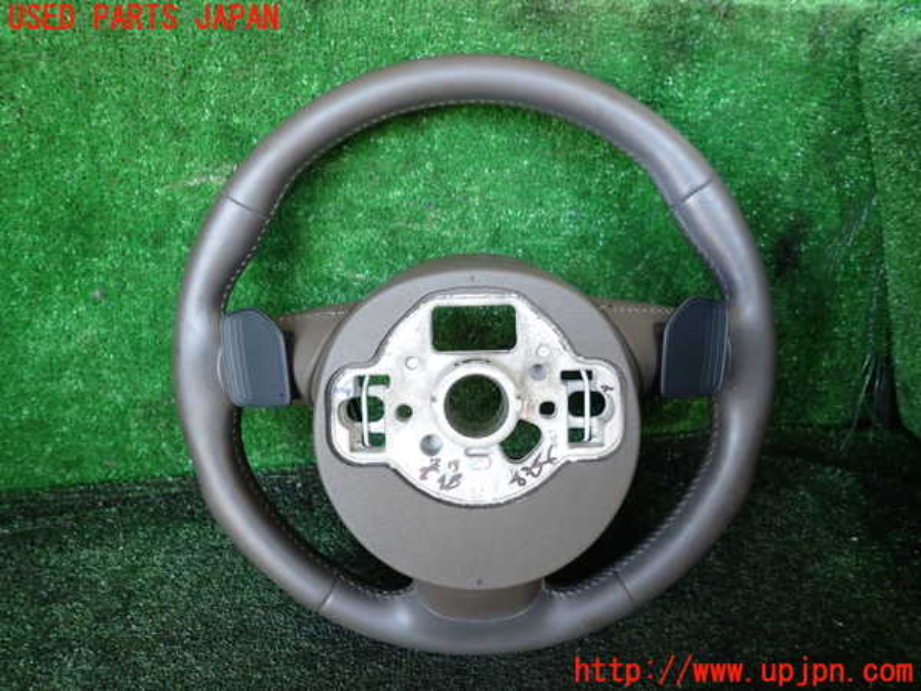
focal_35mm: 25
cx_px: 460
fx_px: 665
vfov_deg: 54.9
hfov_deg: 69.4
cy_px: 346
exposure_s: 1/50
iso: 200
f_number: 2
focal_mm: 4.5
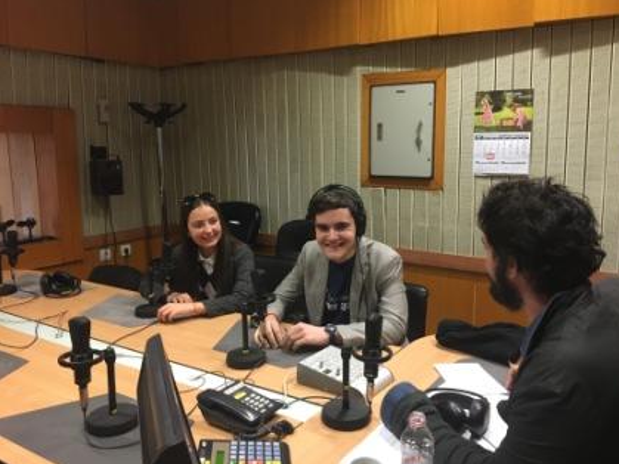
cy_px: 220
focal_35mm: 31
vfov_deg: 45.4
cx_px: 329
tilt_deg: -8.5
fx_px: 554
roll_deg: +0.2
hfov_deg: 58.3
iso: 200
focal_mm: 4.15
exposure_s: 1/25
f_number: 2.2
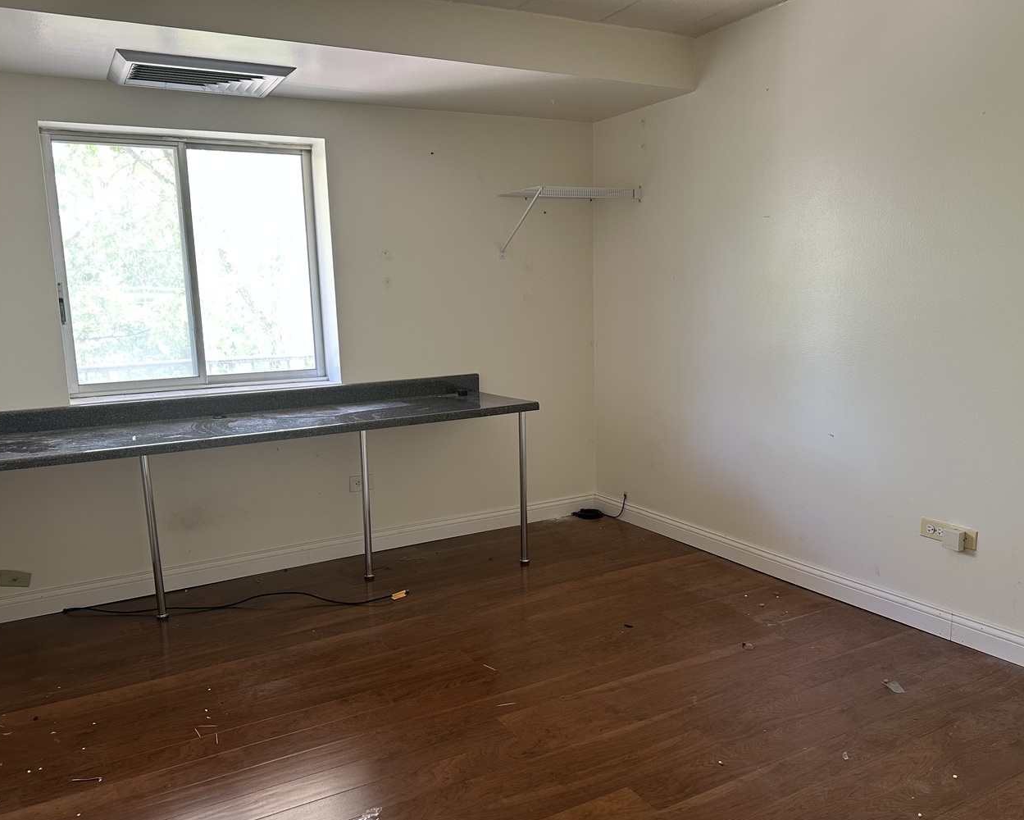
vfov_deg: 53.2
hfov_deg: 64.0
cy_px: 429
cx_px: 487
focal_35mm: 27
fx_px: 819
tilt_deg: -8.4
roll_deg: +1.9
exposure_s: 1/60
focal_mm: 6.86
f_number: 1.78
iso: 160
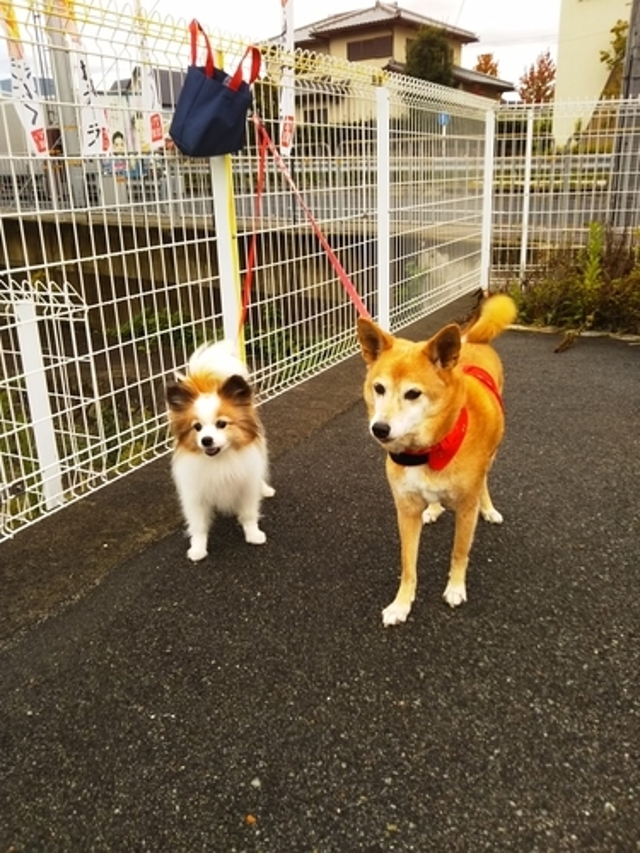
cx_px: 320
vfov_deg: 60.0
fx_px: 740
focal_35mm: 30
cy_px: 426
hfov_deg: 46.8
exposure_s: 1/121
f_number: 2.2
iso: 40
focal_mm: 4
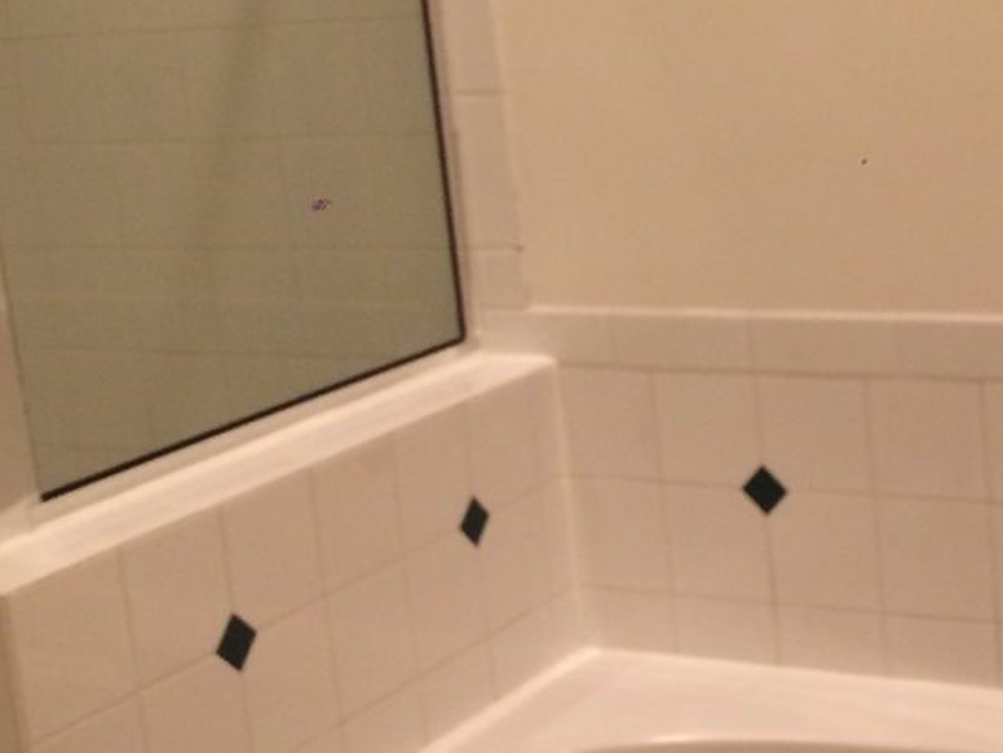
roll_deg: +4.6
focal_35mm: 76
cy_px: 408
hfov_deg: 25.4
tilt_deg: -14.7
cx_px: 727
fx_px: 2203
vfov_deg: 19.4
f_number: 2.2
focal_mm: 4.15
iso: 100
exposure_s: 1/30
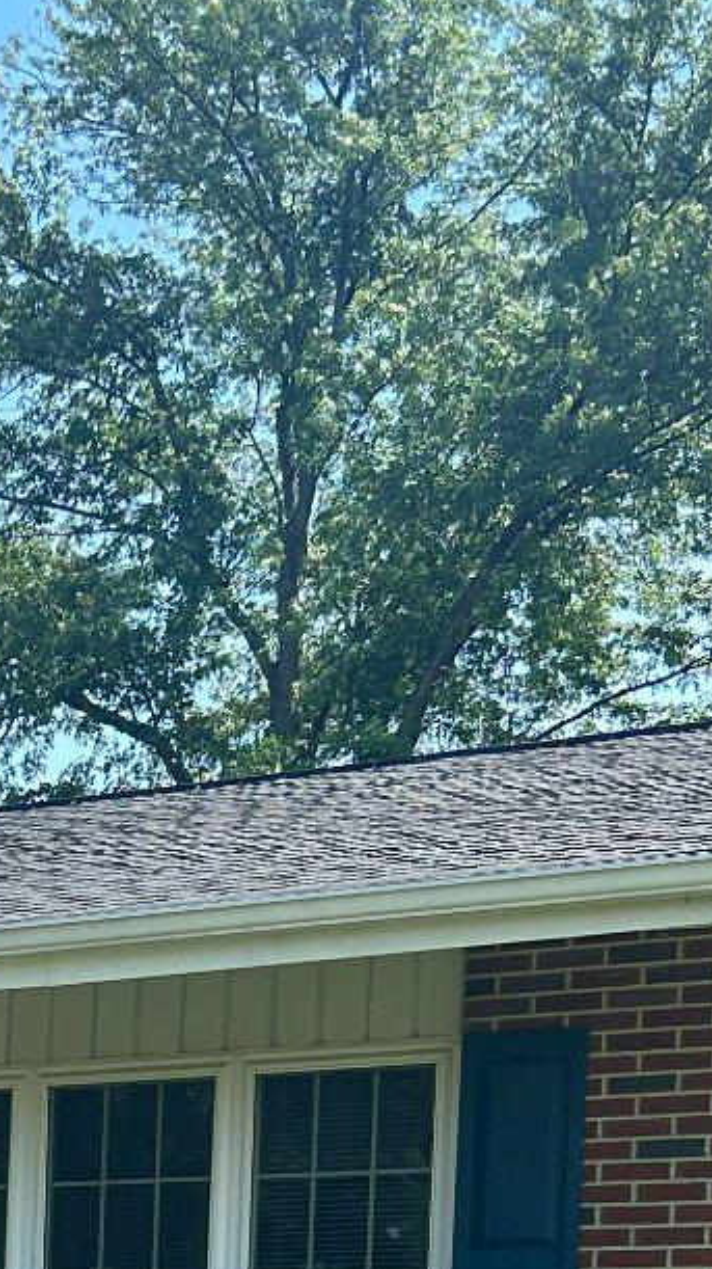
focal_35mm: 95
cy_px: 1549
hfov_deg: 11.4
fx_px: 3193
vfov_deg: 20.9
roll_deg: -1.2
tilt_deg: -0.8
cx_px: -727
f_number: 1.5
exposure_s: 1/1669
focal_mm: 5.7
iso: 50
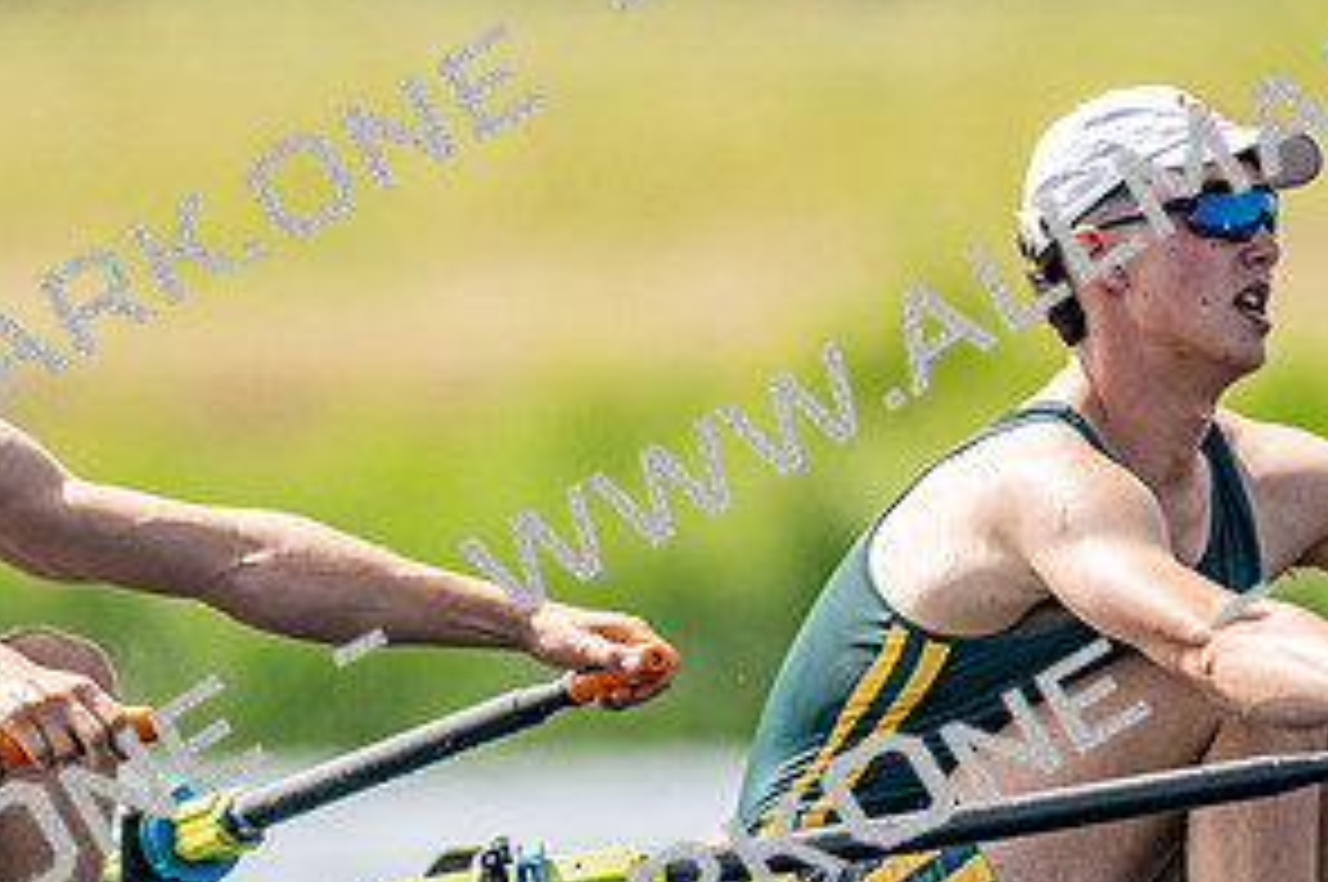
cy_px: 626
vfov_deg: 0.8
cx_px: 1013
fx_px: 65220
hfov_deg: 1.2
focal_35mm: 1770
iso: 220
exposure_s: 1/2500
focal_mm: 600
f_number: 4
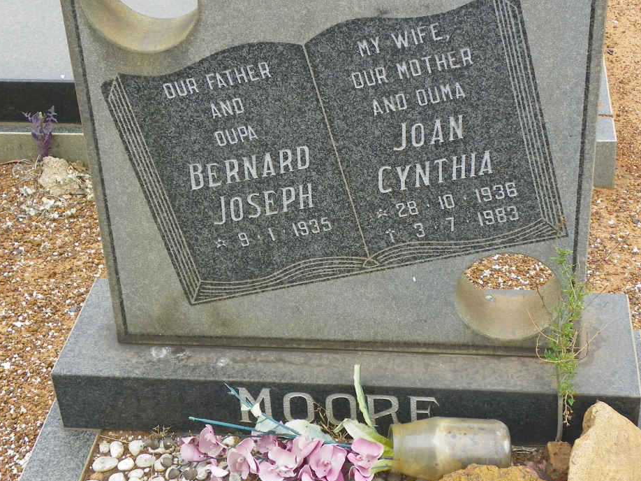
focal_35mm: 68
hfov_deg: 28.5
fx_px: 1259
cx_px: 355
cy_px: 180
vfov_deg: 21.6
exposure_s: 1/160
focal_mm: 9.2
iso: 64
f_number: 3.5
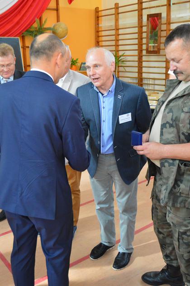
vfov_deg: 53.2
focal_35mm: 36
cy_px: 143
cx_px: 95
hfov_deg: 36.8
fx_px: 286
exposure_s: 1/200
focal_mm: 24
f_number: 3.8
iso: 3200
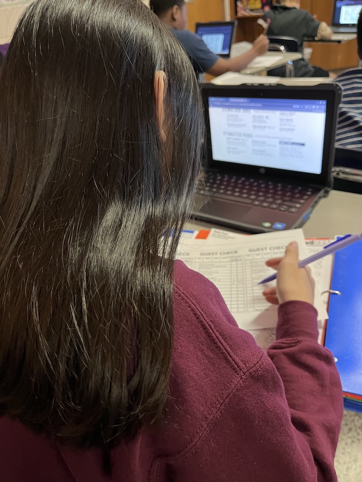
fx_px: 363
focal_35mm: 26
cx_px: 181
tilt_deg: -33.7
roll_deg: +9.1
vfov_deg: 67.3
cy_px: 241
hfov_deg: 53.1
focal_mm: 5.1
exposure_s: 1/40
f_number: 1.6
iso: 500
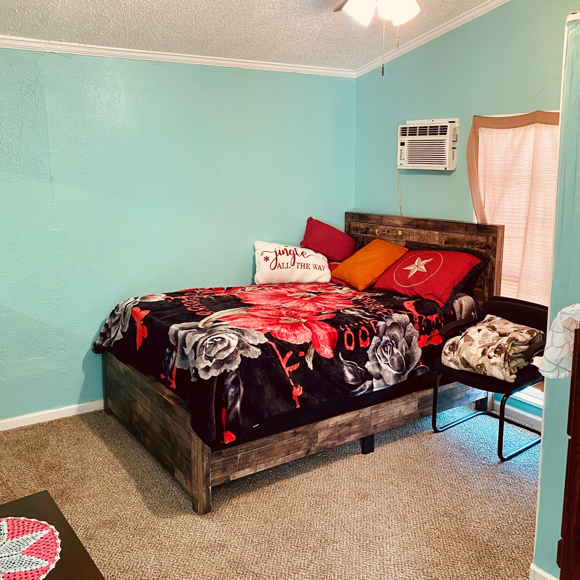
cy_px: 279
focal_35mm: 31
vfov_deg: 52.5
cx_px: 292
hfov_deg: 52.5
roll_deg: -0.2
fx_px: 588
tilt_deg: -10.0
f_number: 1.8
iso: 200
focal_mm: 4.25
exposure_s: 1/60
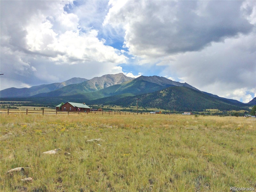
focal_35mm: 29
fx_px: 214
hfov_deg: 61.7
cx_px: 128
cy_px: 96
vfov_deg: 48.2
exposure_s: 1/4115
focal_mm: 4.15
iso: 32
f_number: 2.2
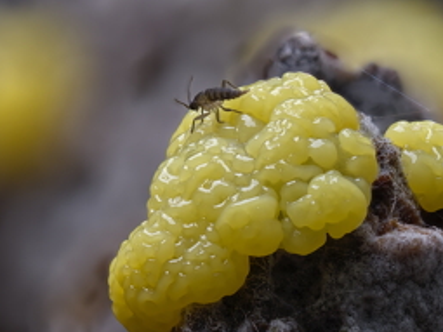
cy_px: 200
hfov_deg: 8.8
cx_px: 200
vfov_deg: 6.6
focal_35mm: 226
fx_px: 2891
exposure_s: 1/15
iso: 200
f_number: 5.6
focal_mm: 60
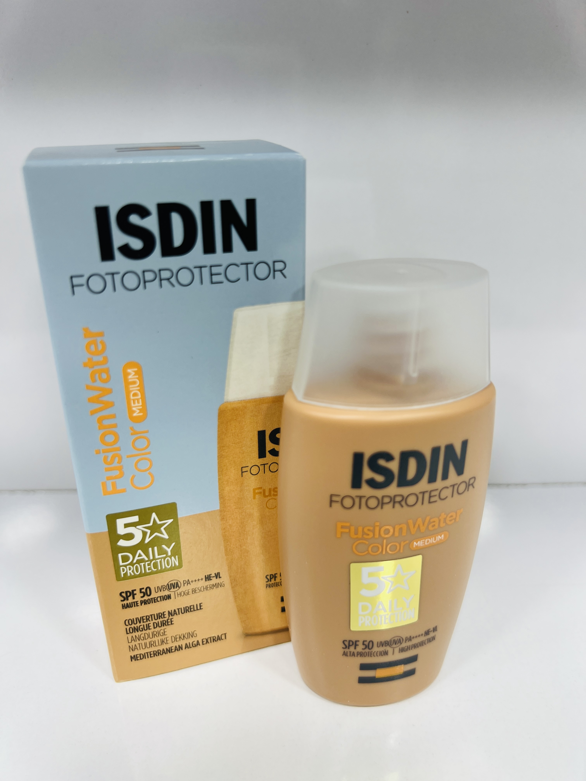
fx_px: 587
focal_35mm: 26
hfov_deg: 53.1
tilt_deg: -24.4
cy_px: 390
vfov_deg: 67.3
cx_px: 293
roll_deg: +0.8
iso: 32
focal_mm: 5.7
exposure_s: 1/148
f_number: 1.5
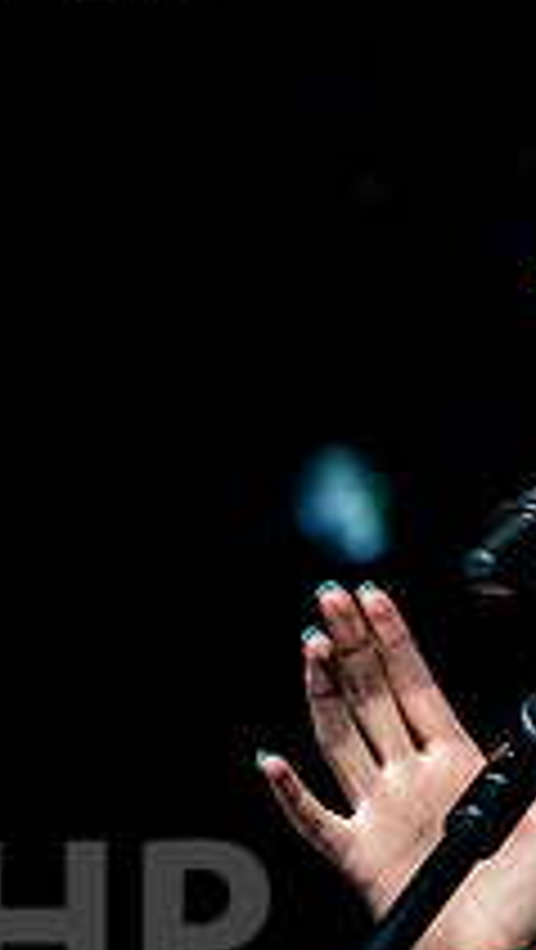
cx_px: 887
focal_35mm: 421
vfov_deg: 5.1
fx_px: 10616
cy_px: 441
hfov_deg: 2.9
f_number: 5.6
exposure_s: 1/400
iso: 160
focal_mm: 135
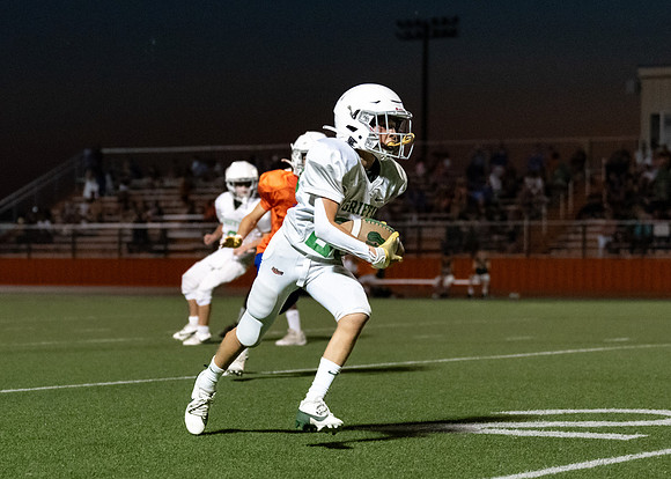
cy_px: 259
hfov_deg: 14.6
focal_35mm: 138
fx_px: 2623
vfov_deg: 10.4
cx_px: 258
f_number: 2.8
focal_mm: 74
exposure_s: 1/1000
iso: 4000
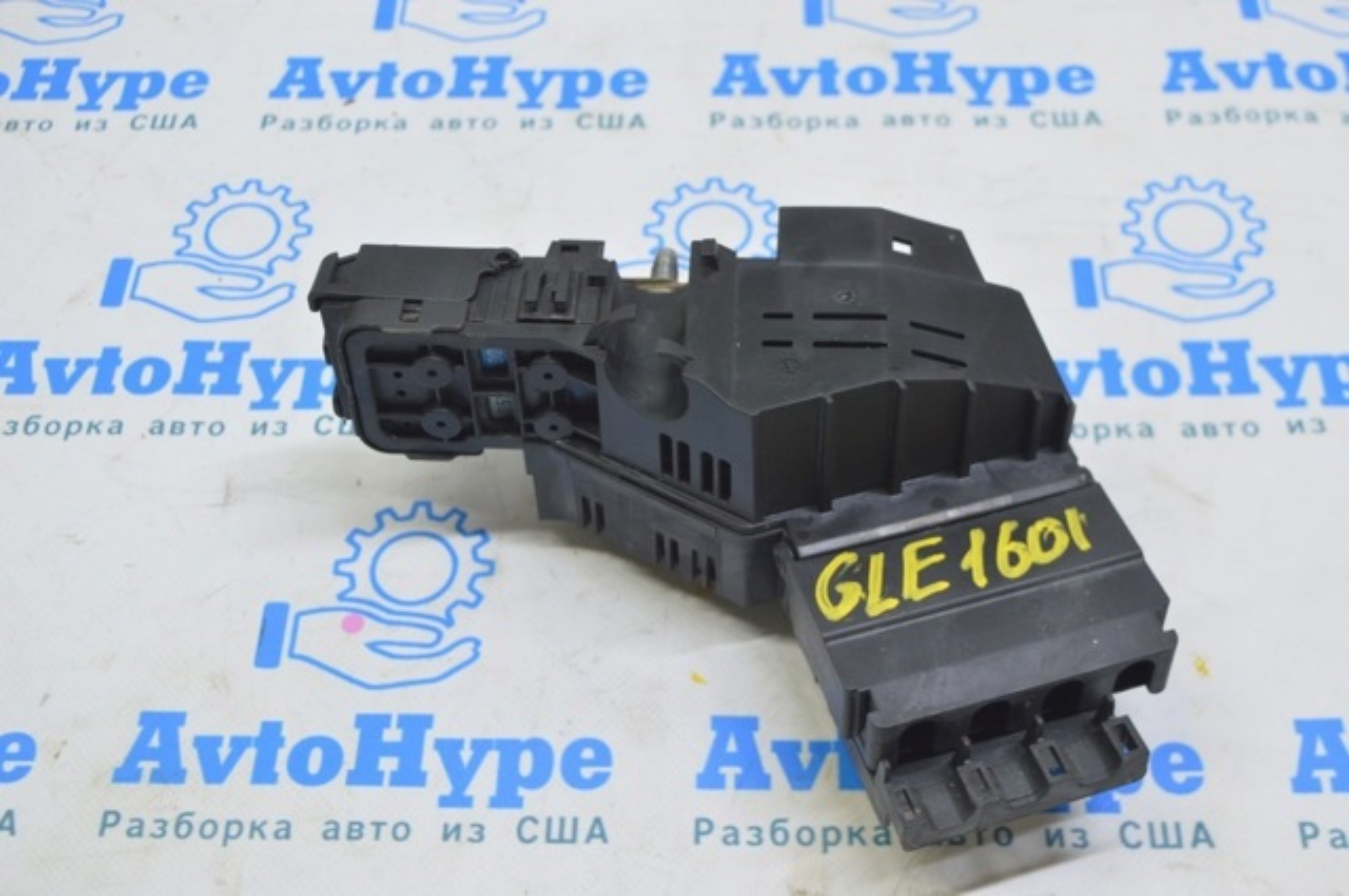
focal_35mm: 48
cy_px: 448
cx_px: 674
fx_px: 1796
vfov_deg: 28.0
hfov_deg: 41.2
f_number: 5.6
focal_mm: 32
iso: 400
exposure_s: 1/20
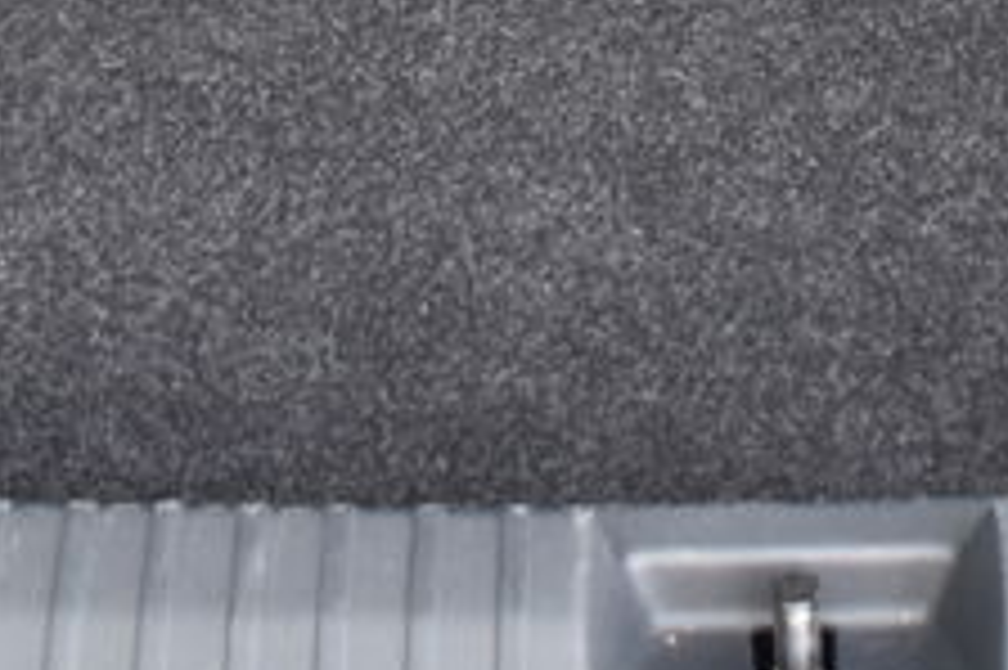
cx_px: 873
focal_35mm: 134
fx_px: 3749
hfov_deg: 15.2
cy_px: -573
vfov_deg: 9.7
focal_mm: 20
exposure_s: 1/60
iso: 450
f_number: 4
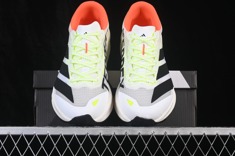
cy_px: 78
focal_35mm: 75
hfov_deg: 27.0
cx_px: 118
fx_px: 490
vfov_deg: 18.2
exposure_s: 1/80
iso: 160
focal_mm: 50
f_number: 8
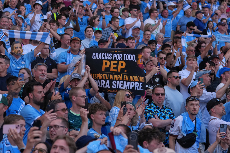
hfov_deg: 19.5
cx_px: 115
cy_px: 76
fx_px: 671
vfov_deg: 13.0
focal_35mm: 105
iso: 640
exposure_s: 1/2000
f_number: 2.8
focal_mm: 70
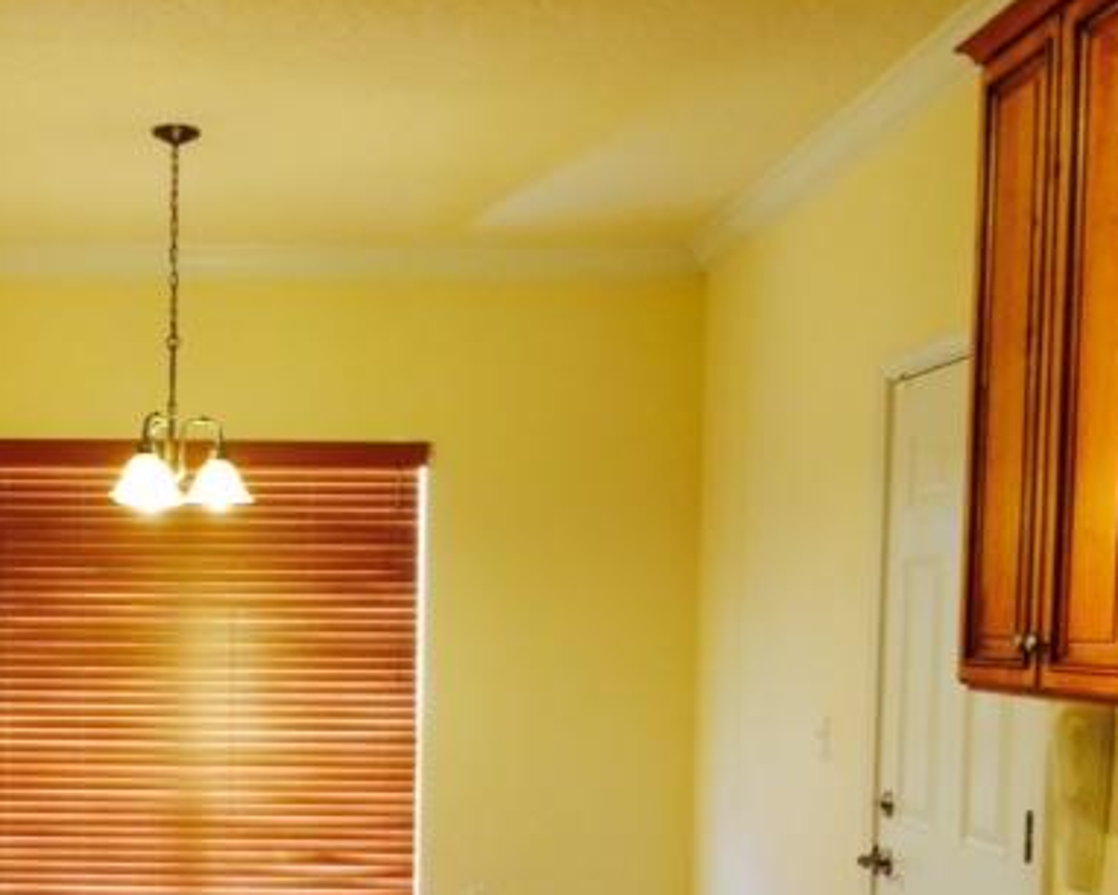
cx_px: 225
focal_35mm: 49
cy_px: 693
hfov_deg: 36.7
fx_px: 1622
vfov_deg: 30.2
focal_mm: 4.12
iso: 160
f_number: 2.2
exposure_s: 1/30
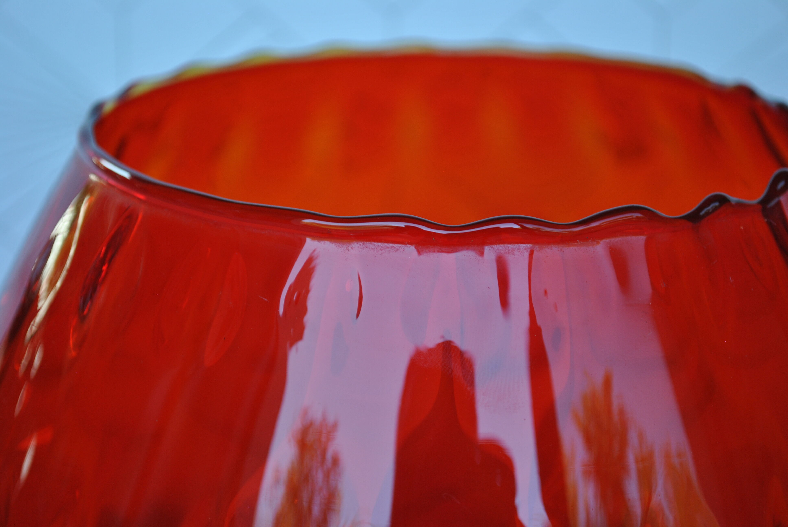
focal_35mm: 82
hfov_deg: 24.6
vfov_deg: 16.6
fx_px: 1808
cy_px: 264
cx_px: 394
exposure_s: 1/40
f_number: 5.6
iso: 200
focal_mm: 55
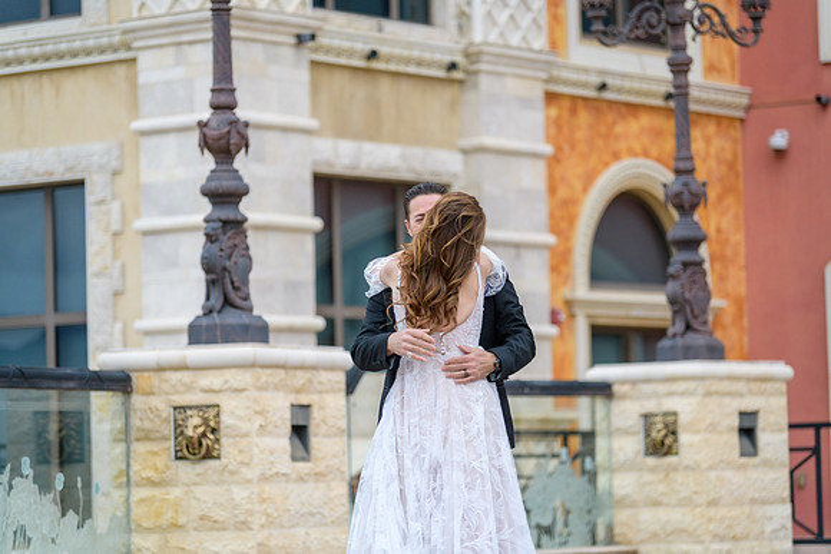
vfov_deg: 9.8
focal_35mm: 140
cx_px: 416
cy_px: 277
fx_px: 3232
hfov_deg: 14.7
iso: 400
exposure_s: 1/3200
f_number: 2.8
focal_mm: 140
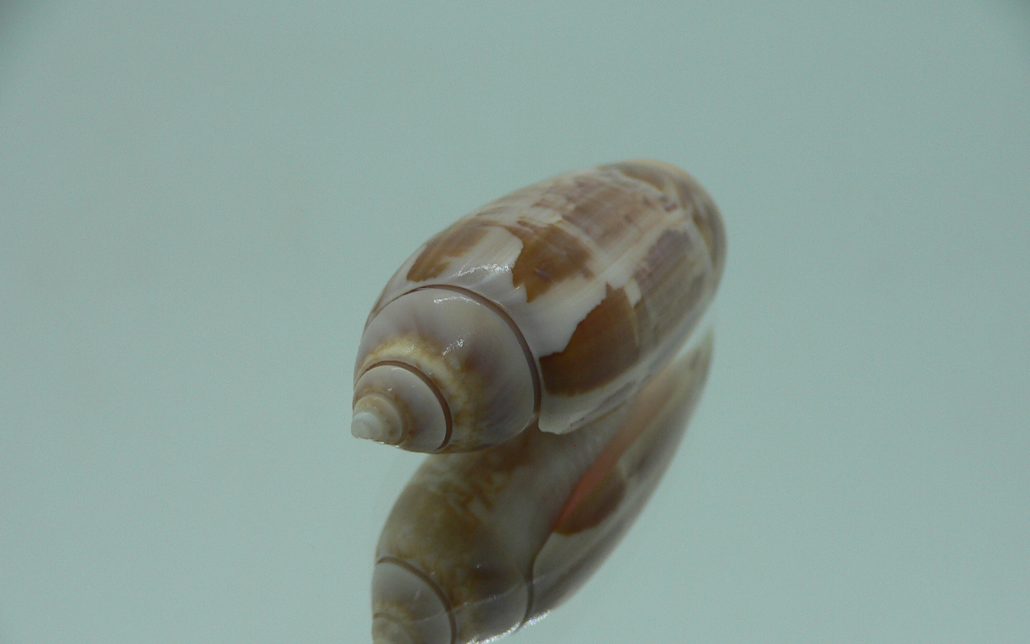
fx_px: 1067
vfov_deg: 33.5
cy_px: 368
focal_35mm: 38
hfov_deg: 51.5
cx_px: 516
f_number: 2.8
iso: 80
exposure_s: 1/60
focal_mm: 4.6
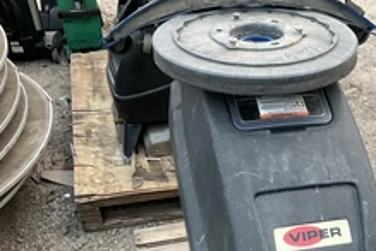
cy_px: 237
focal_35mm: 55
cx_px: 306
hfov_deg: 35.0
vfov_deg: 23.8
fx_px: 574
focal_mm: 3
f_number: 1.8
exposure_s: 1/75
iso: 64
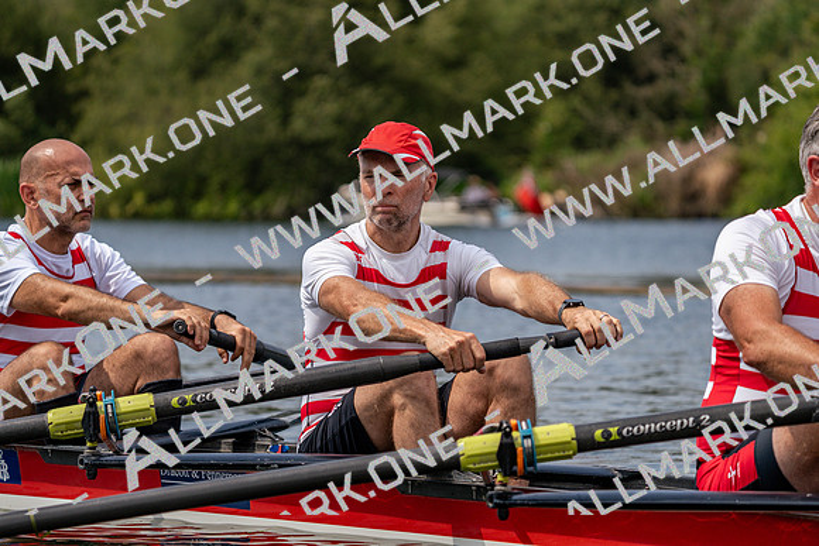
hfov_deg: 10.3
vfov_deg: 6.9
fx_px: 4551
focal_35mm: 200
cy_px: 273
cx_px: 410
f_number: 5.6
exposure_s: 1/1600
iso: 250
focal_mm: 200
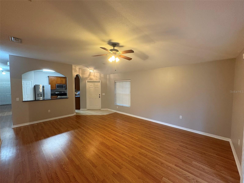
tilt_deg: -0.8
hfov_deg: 102.1
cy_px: 92
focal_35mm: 14
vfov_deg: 85.7
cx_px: 122
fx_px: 99
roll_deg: -0.4
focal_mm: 2.22
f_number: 2.2
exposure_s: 1/60
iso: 500
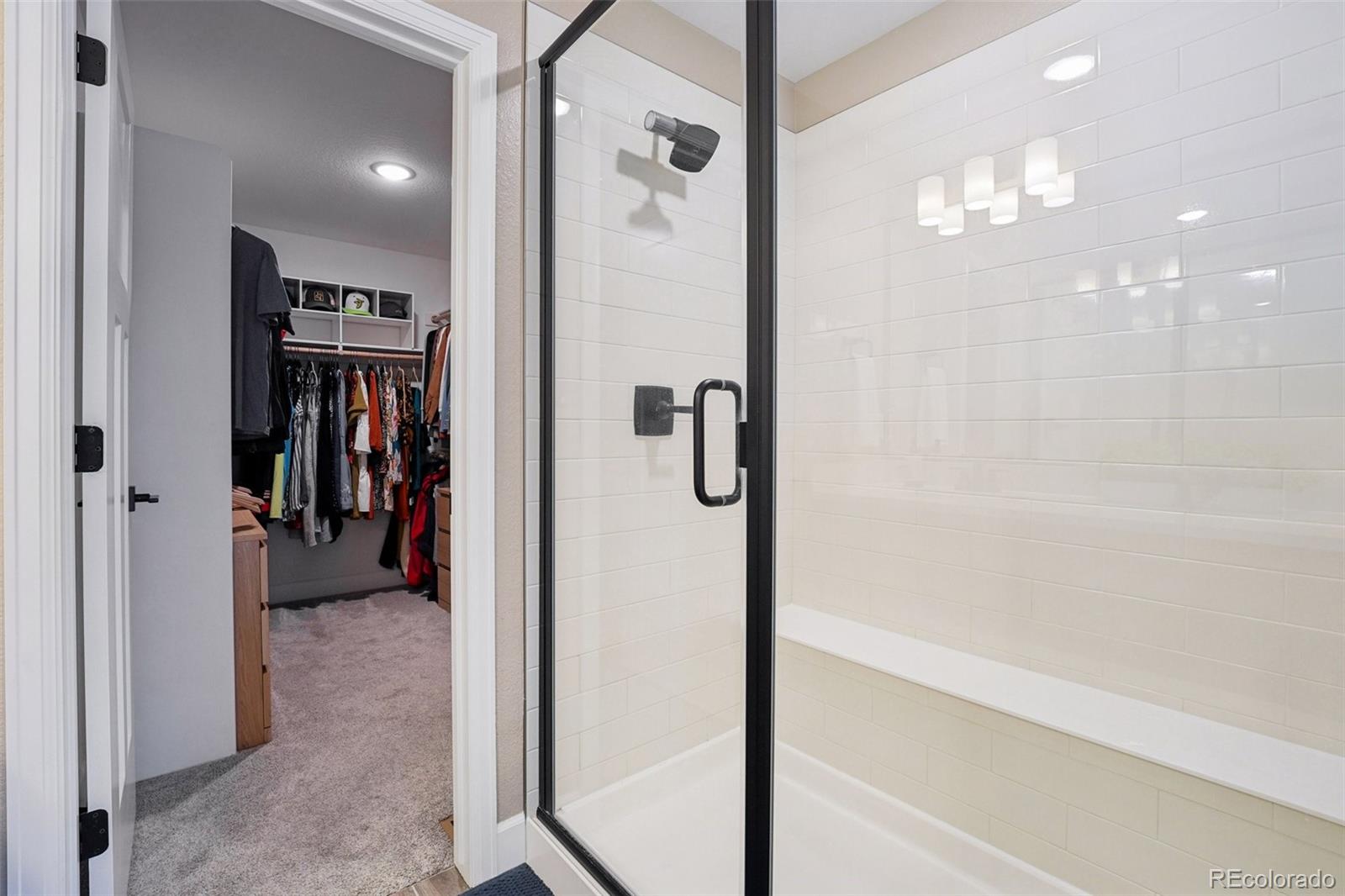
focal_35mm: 15
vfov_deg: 76.2
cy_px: 448
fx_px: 571
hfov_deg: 99.3
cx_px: 672
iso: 400
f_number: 8
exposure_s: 1/10
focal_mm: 15.3
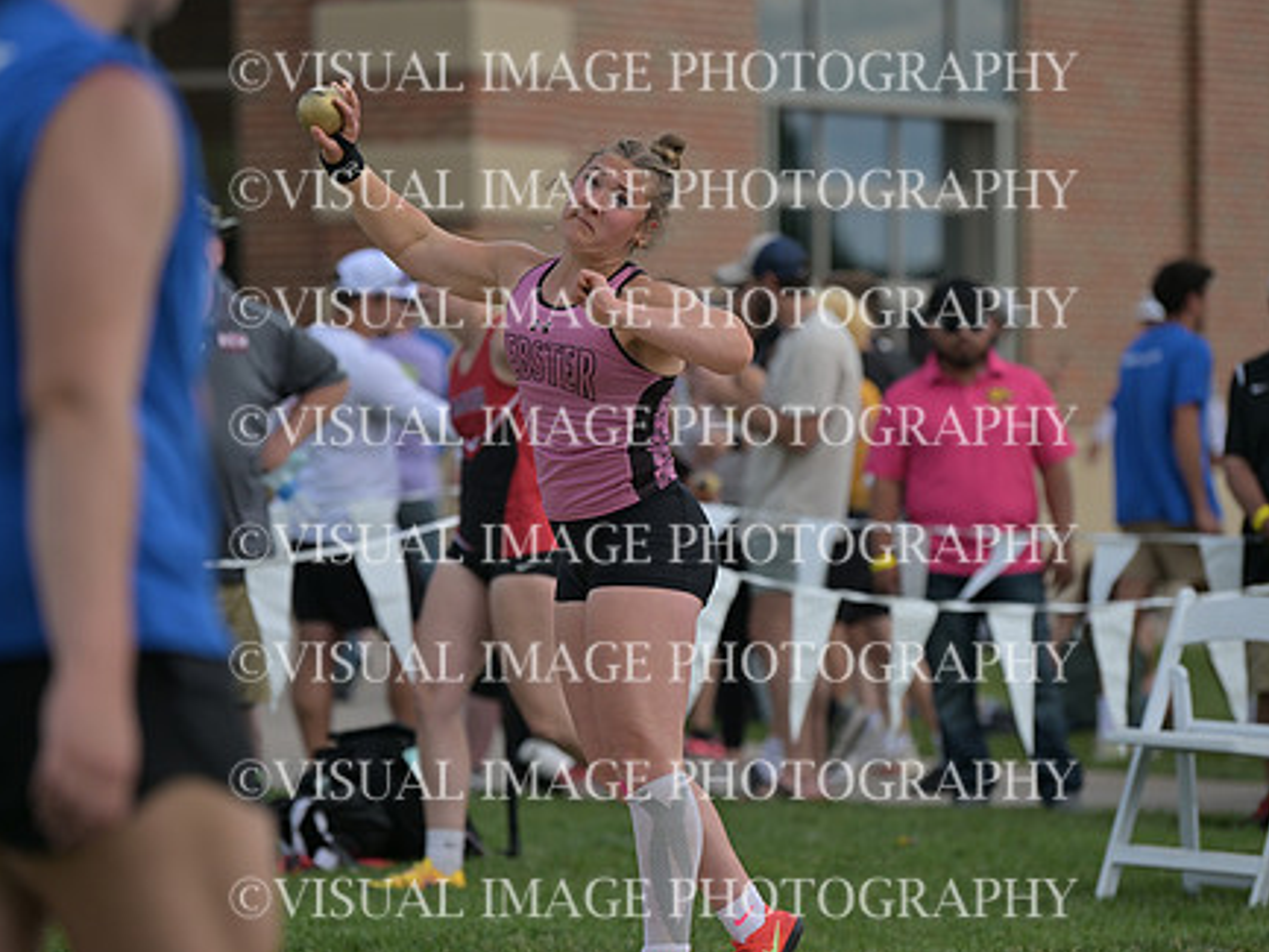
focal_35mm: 219
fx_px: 8031
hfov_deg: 9.0
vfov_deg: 6.8
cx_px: 654
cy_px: 485
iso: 180
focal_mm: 170
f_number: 3.2
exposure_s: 1/2500
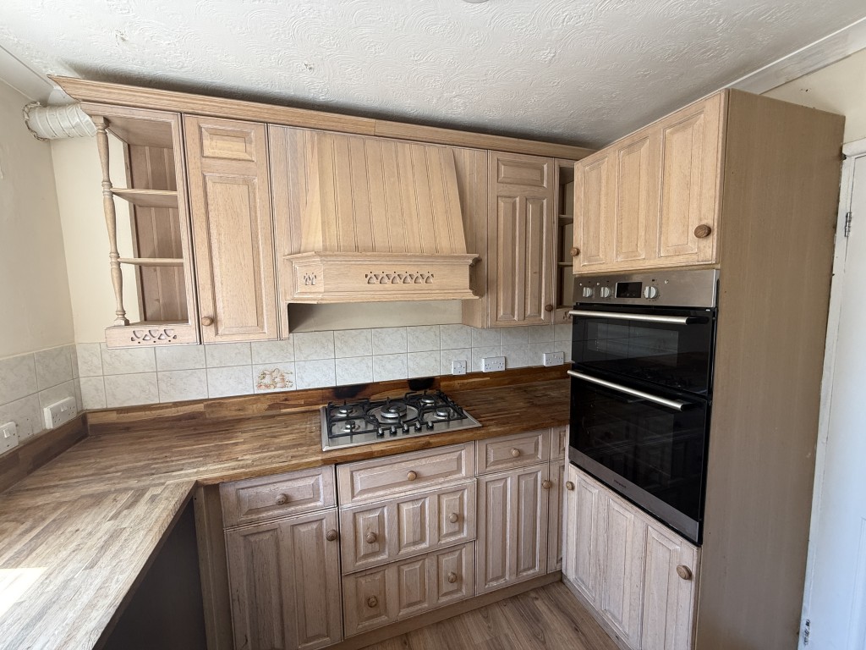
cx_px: 433
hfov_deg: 102.1
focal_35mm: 14
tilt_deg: -6.2
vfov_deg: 85.7
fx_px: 350
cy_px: 325
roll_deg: +1.1
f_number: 2.2
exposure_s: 1/99
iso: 125
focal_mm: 2.22
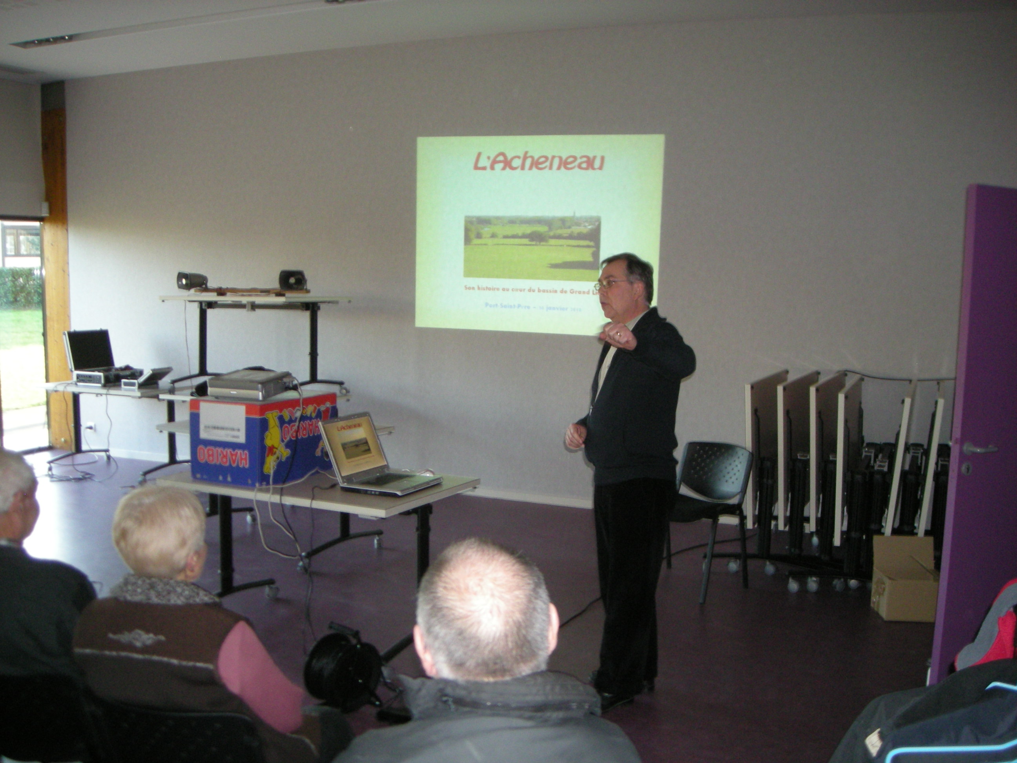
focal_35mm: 35
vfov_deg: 40.7
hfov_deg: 52.6
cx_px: 508
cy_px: 382
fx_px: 1028
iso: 238
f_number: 2.8
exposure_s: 1/30
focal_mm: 5.7
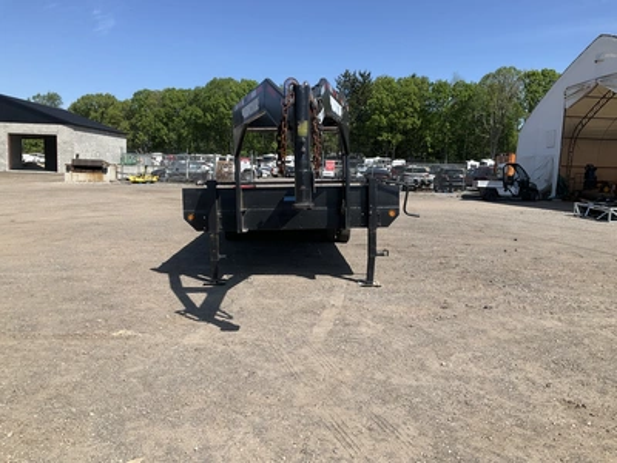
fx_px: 517
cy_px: 232
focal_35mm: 29
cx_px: 308
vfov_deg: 48.2
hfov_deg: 61.7
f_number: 1.8
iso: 25
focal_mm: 3
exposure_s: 1/1912
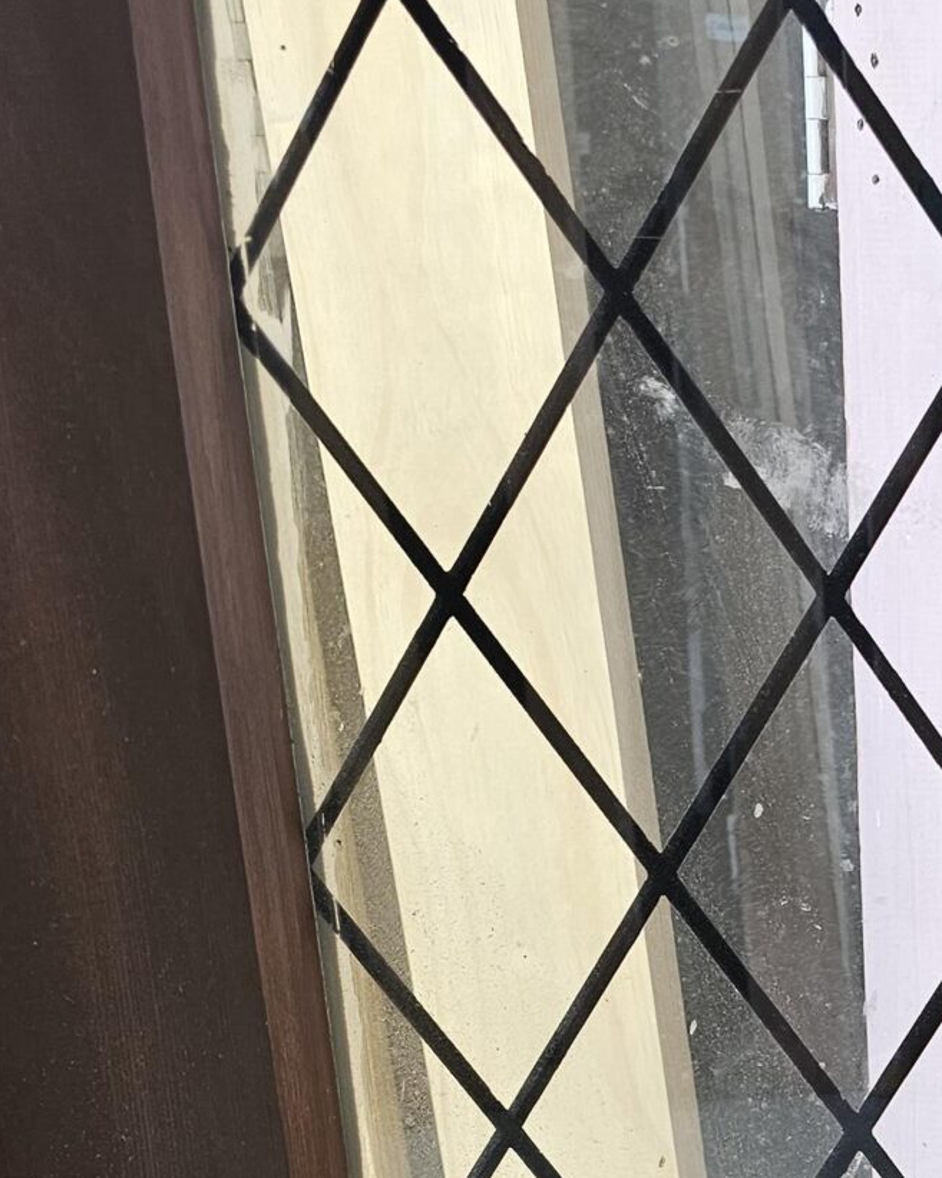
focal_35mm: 70
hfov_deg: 19.8
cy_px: 1369
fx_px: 2439
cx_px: 1276
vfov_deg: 24.8
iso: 100
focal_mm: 6.3
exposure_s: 1/100
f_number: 1.7
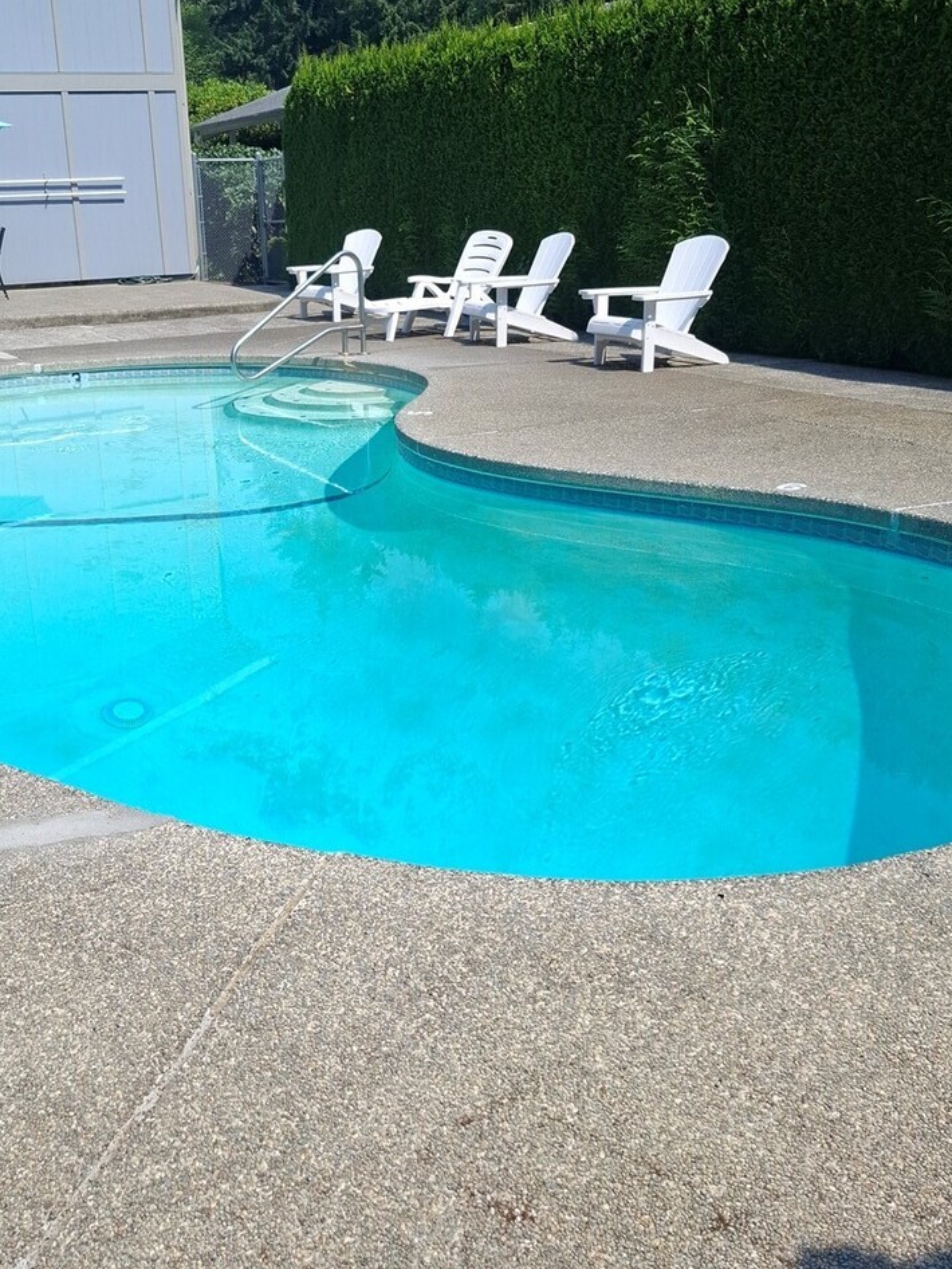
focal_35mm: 35
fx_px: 1283
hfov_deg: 40.4
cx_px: 359
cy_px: 553
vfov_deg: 52.5
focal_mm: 5.54
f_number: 1.8
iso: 50
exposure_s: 1/1972
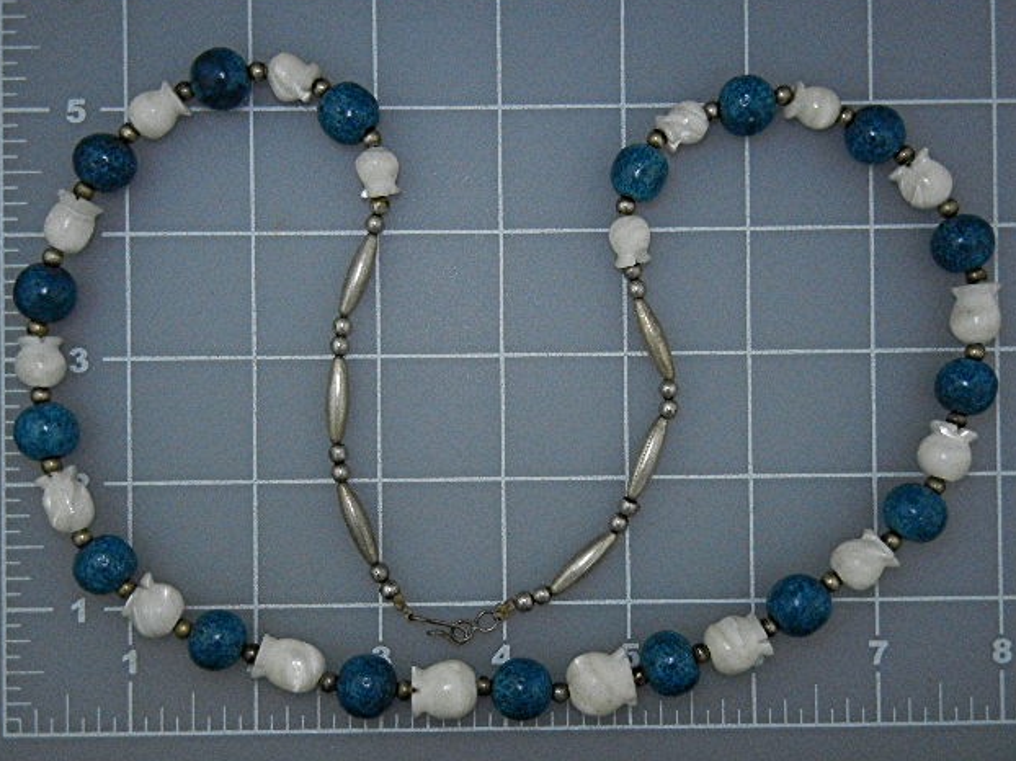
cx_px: 501
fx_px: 1027
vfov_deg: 40.7
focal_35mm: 35
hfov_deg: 52.6
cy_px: 371
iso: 800
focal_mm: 6.2
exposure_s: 1/30
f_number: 7.2
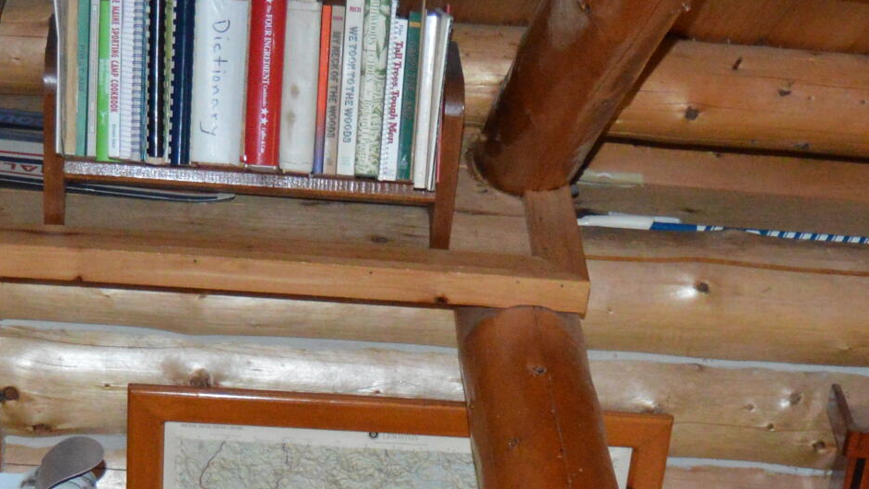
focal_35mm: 90
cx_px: 515
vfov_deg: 12.5
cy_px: 835
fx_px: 2074
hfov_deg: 23.6
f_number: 3.5
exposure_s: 1/60
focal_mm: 18
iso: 2200
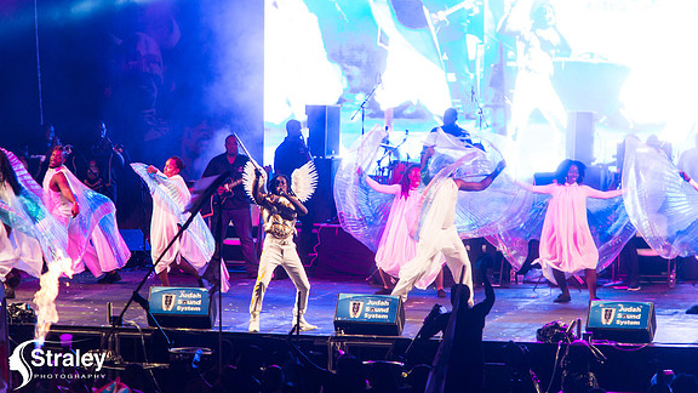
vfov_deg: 4.8
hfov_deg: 8.5
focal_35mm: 253
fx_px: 4683
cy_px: 160
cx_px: 349
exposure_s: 1/200
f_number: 5.6
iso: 3200
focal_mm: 240
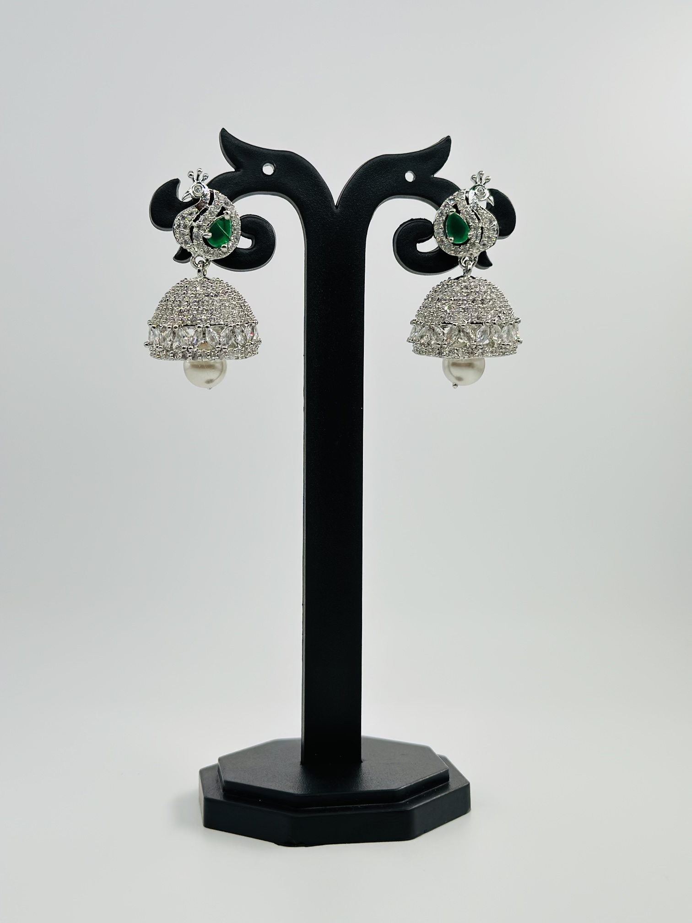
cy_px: 462
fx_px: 1279
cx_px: 346
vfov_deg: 39.7
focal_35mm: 48
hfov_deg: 30.3
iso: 80
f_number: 1.78
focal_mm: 6.86
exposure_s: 1/1613
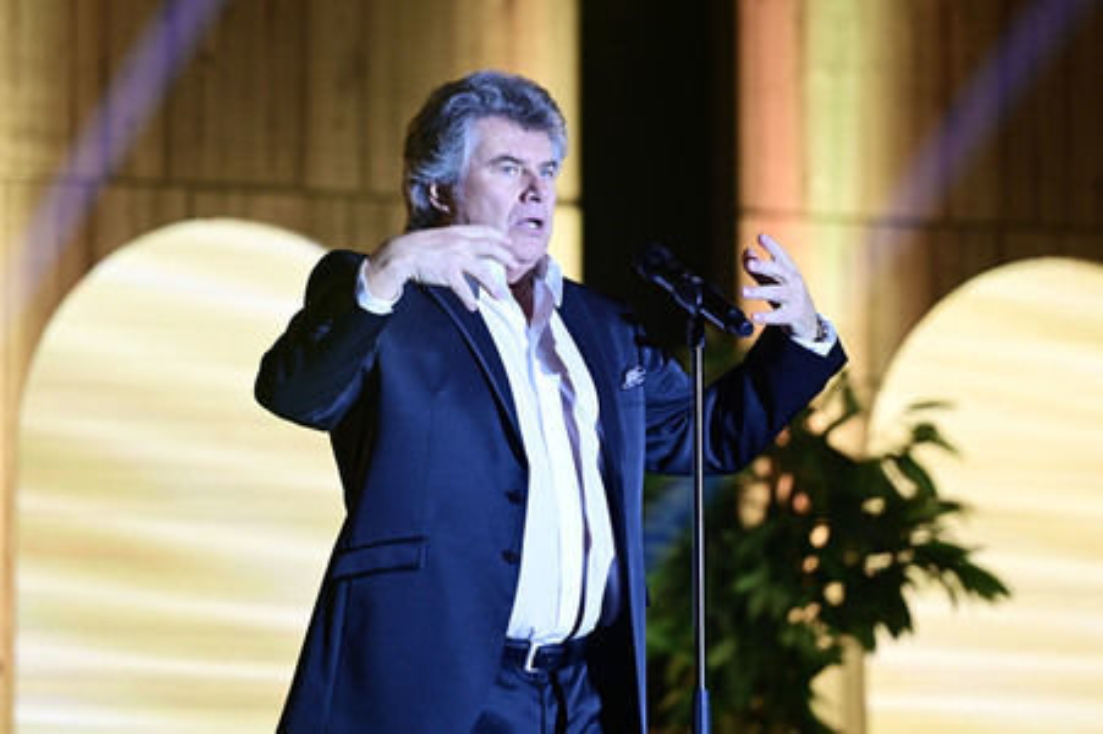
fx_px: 6123
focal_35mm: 200
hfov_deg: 10.3
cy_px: 367
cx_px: 552
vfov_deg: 6.9
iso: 1400
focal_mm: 200
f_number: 2.8
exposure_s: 1/200
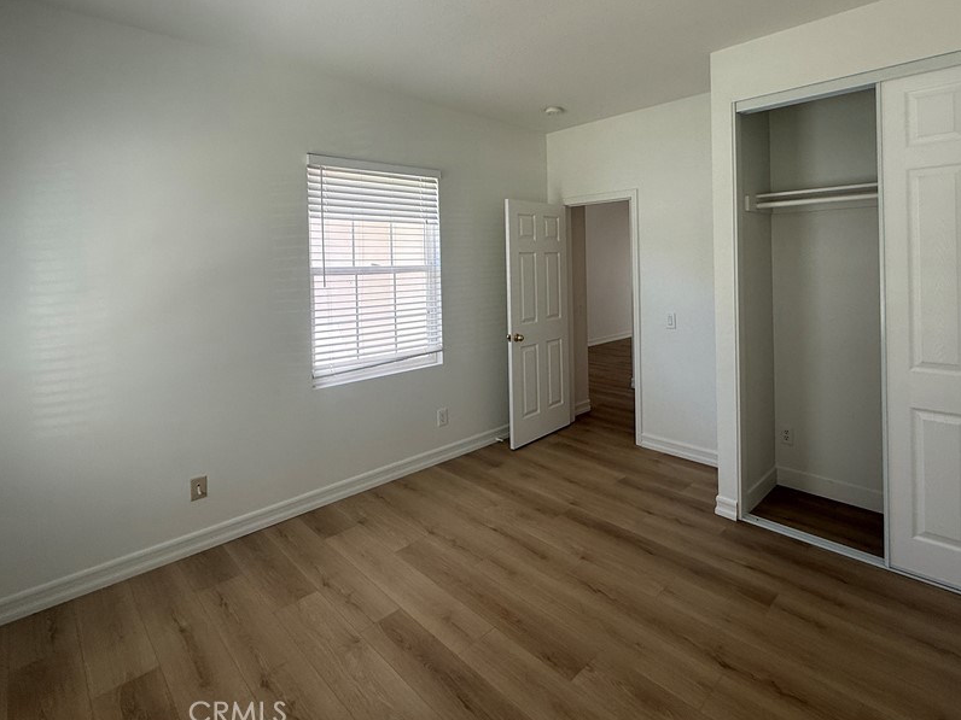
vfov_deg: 70.4
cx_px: 558
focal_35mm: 18
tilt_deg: -0.3
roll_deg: +1.1
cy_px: 267
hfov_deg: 87.0
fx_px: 500
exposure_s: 1/127
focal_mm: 2.22
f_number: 2.2
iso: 64
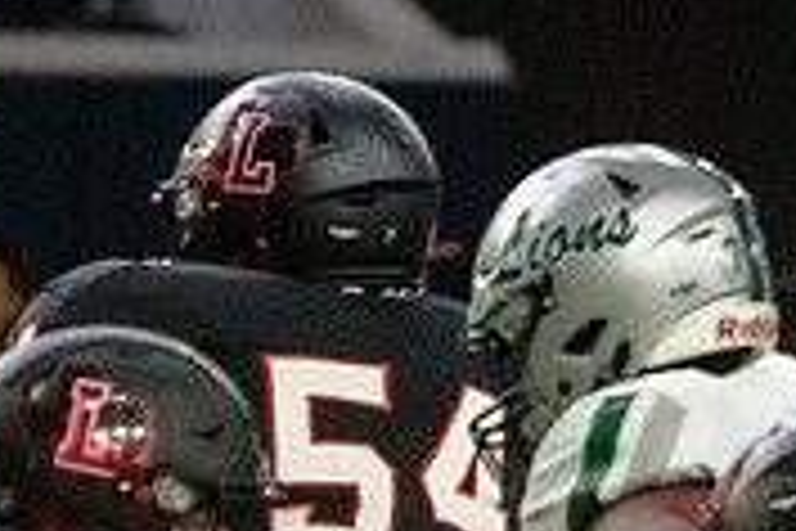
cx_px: 1024
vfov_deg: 1.1
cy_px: 909
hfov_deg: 1.6
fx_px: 28875
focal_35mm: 1306
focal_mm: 262
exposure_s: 1/1250
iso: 10000
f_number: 5.6
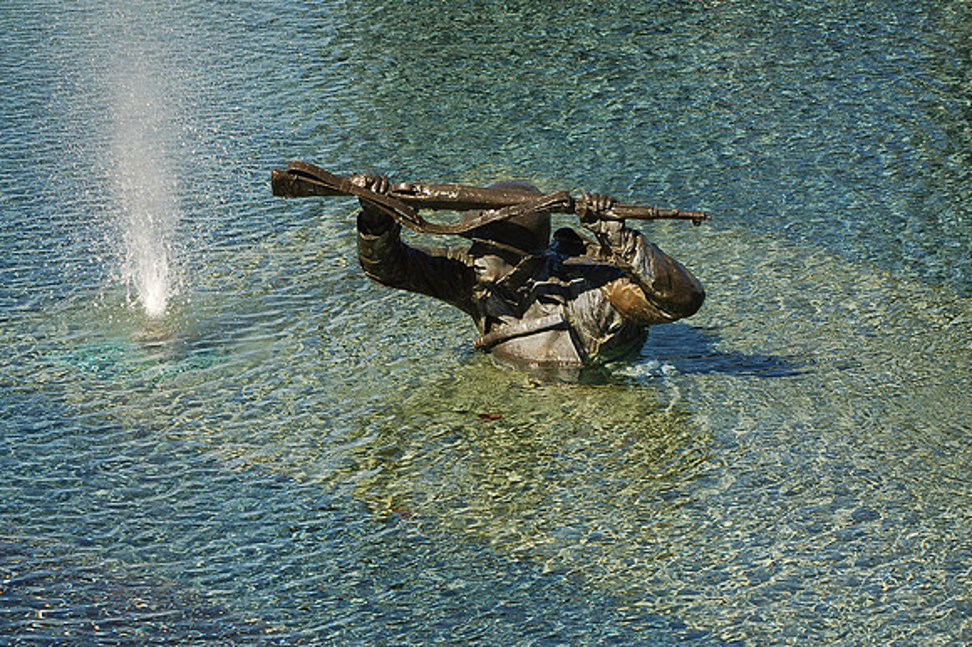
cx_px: 486
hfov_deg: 8.3
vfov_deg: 5.5
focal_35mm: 248
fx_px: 6678
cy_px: 324
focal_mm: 165
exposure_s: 1/400
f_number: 6
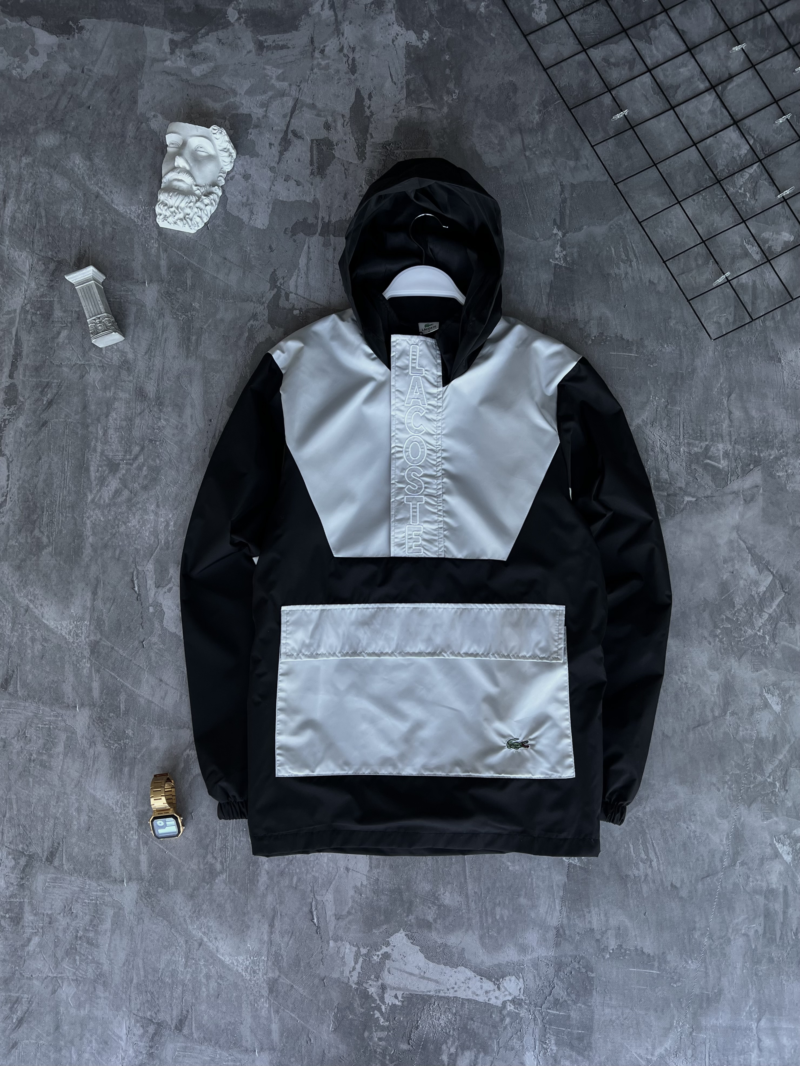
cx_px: 400
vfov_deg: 67.3
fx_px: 801
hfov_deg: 53.1
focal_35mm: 26
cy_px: 533
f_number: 1.5
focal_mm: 5.7
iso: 64
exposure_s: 1/121
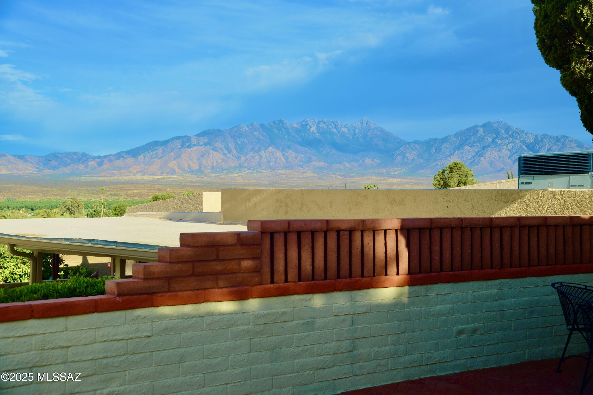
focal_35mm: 48
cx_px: 296
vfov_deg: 28.1
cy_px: 198
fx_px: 791
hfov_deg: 41.1
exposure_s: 1/400
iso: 250
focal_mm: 48
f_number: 10
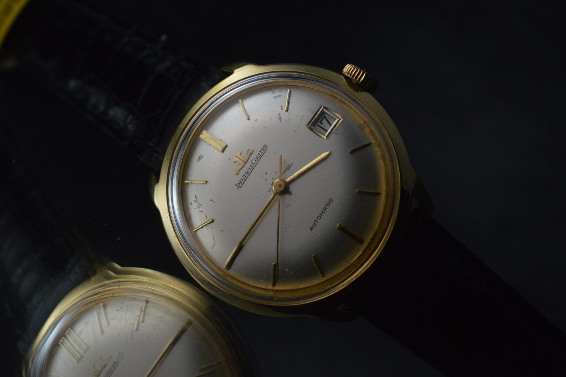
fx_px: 1296
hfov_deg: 24.6
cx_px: 283
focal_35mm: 82
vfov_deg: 16.5
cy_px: 188
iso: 800
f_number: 8
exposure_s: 1/250
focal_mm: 55
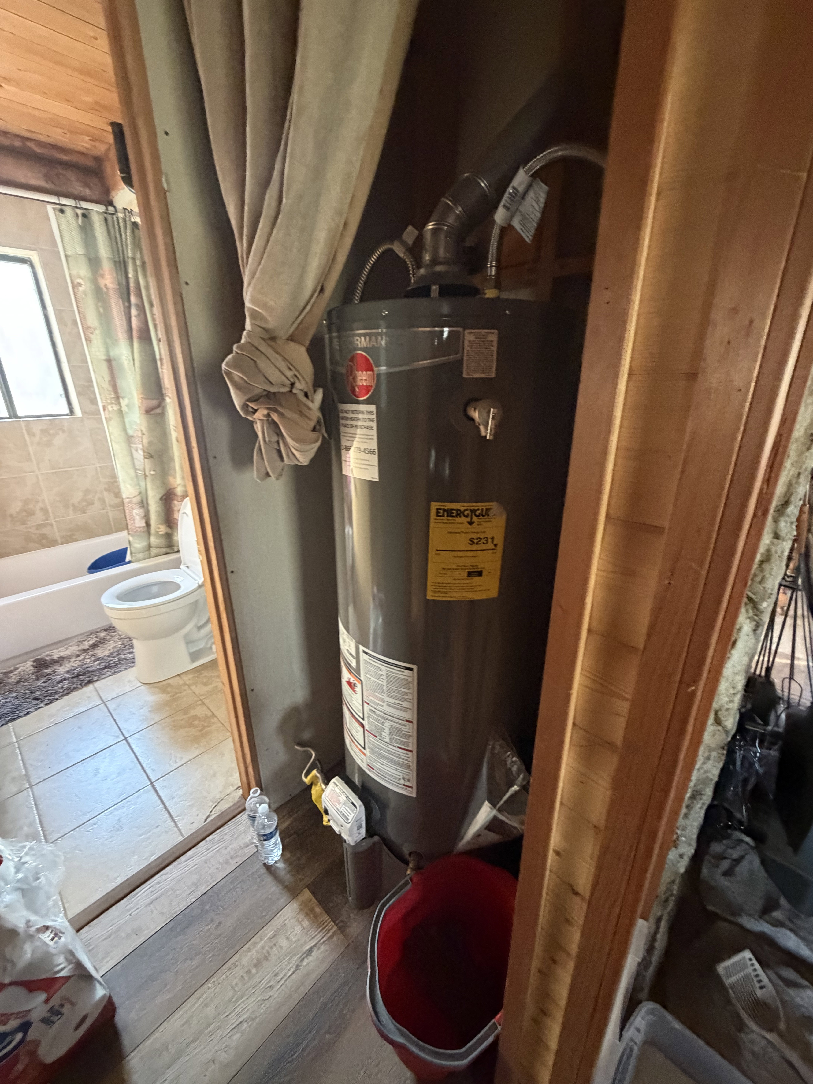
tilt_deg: -20.3
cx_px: 406
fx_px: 438
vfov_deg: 102.1
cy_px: 542
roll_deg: -0.7
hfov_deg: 85.7
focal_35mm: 14
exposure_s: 1/60
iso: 800
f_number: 2.2
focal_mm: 2.22
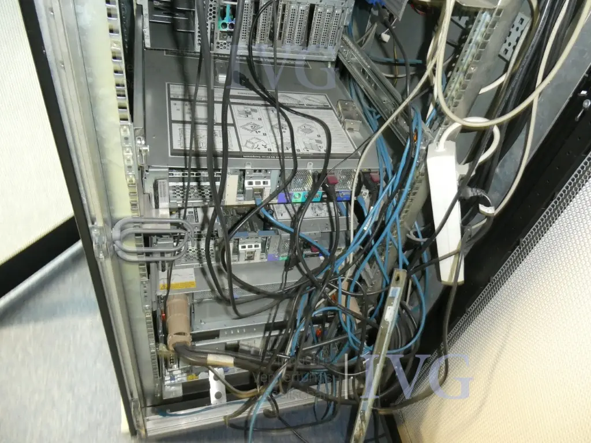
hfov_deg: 71.6
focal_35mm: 24
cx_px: 296
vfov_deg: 56.8
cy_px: 222
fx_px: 410
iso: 640
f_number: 3.3
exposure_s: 1/8
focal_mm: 4.3
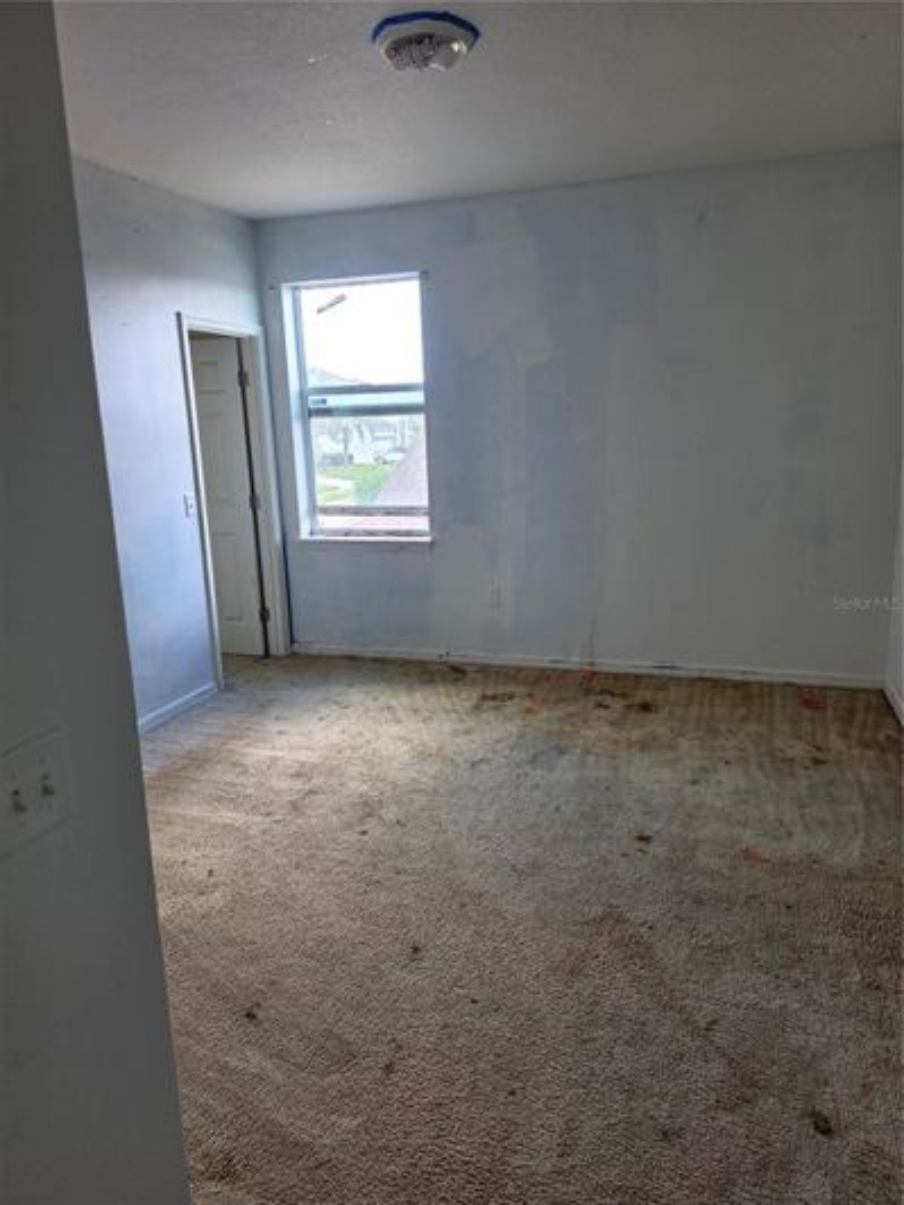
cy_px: 602
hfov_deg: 58.9
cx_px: 452
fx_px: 801
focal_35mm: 23
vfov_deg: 73.9
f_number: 1.4
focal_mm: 6.5
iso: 50
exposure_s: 1/180
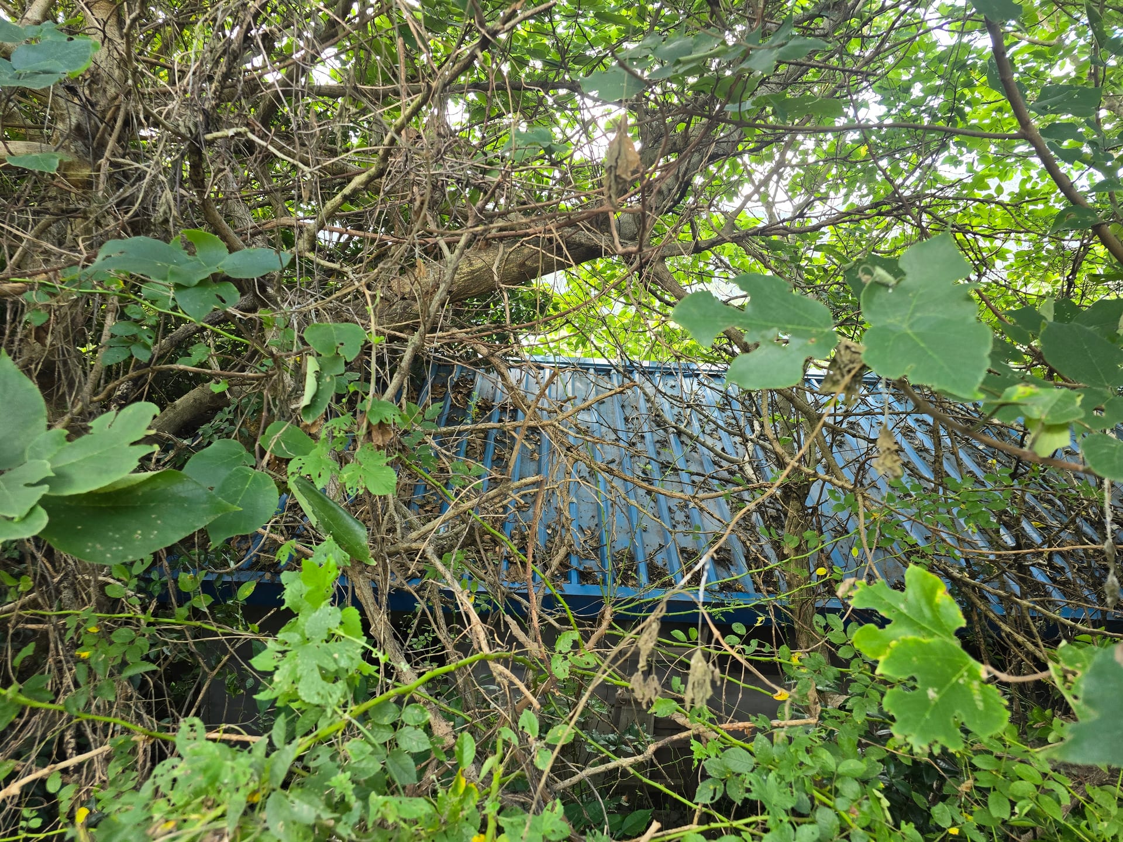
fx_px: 746
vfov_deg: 58.9
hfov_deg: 73.9
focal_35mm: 23
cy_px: 421
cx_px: 562
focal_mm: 6.3
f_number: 1.7
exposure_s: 1/180
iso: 100
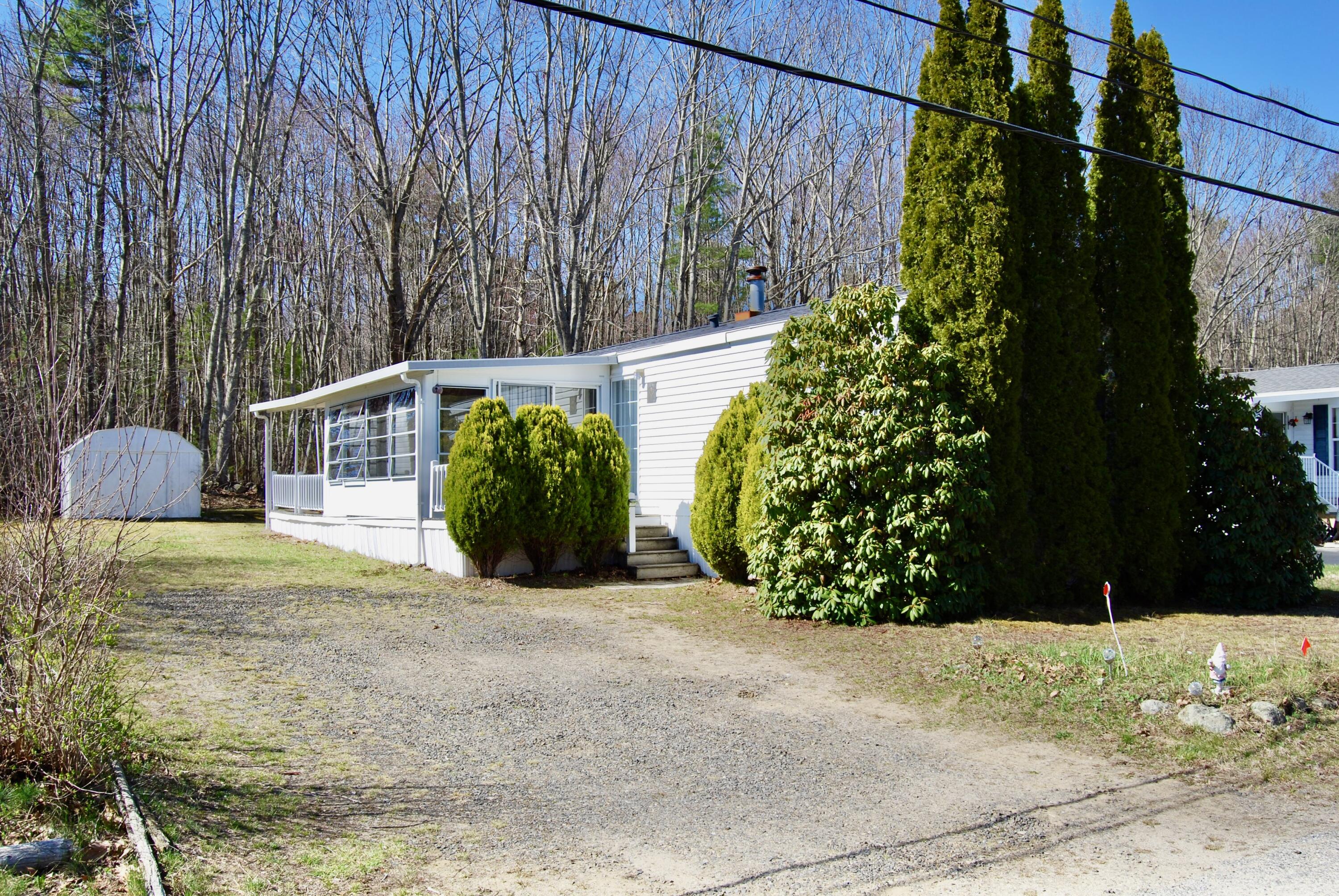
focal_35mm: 33
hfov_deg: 57.2
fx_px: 1229
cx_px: 670
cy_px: 448
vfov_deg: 40.1
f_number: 9
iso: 100
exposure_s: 1/200
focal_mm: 22
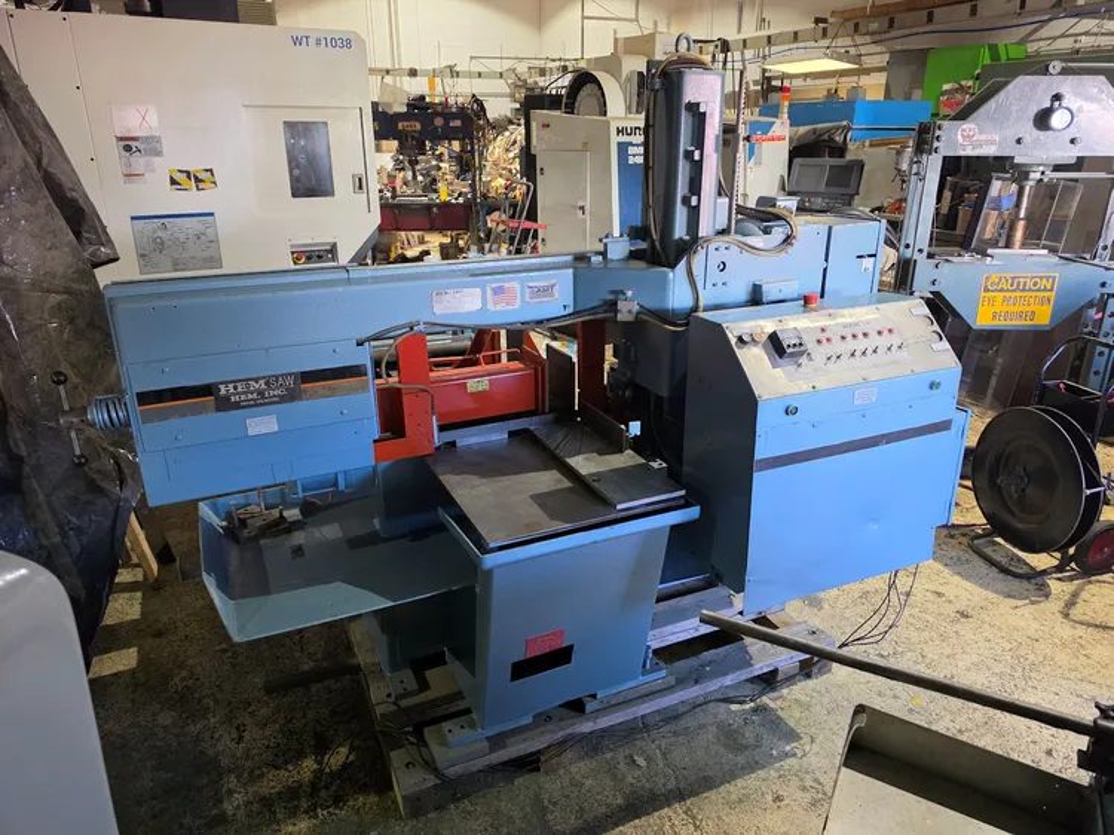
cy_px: 418
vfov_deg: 58.9
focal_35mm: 23
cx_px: 557
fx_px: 740
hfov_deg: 73.9
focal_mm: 6.5
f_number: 1.4
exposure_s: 1/120
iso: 400
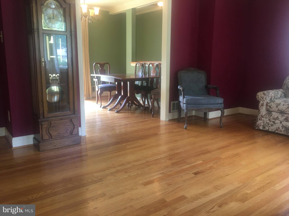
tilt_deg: -8.3
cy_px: 108
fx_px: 242
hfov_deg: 61.7
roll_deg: -1.1
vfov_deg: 48.2
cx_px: 144
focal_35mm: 29
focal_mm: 4.15
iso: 32
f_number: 2.2
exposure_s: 1/15
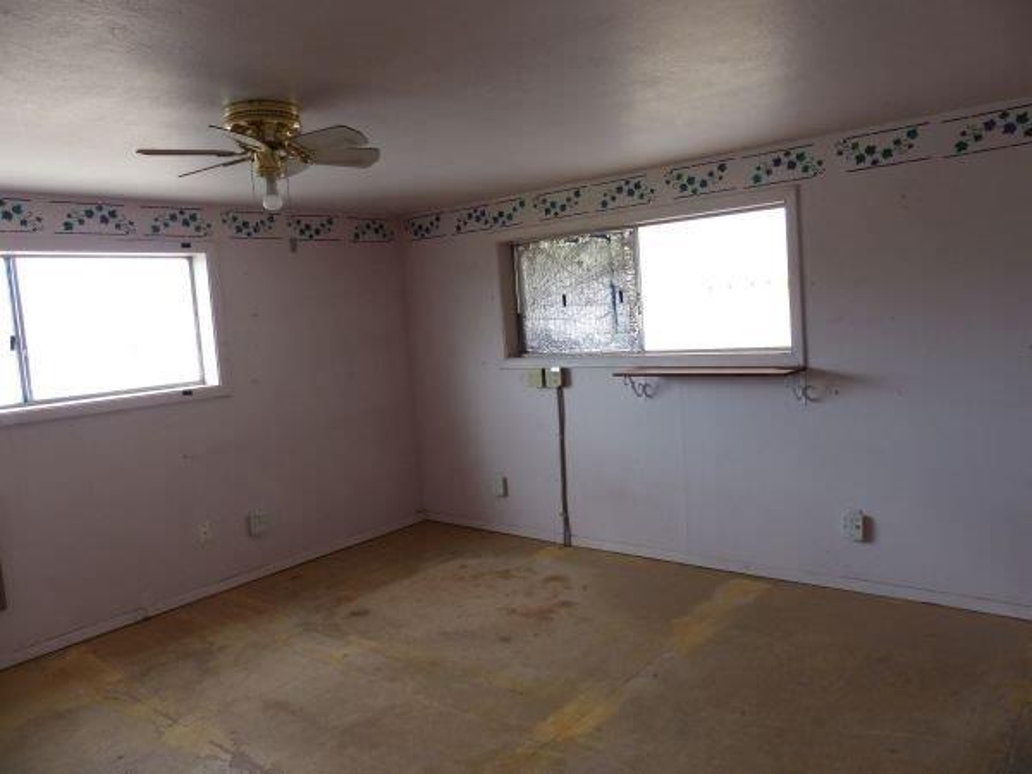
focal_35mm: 25
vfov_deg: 54.9
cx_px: 516
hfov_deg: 69.4
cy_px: 387
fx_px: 745
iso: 100
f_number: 2.8
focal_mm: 4.5
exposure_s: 1/60
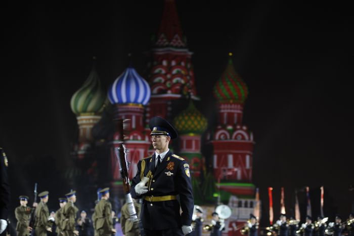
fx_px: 845
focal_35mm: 86
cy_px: 118
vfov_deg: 15.9
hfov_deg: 23.7
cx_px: 177
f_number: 3.2
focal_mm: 86
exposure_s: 1/80
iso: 800
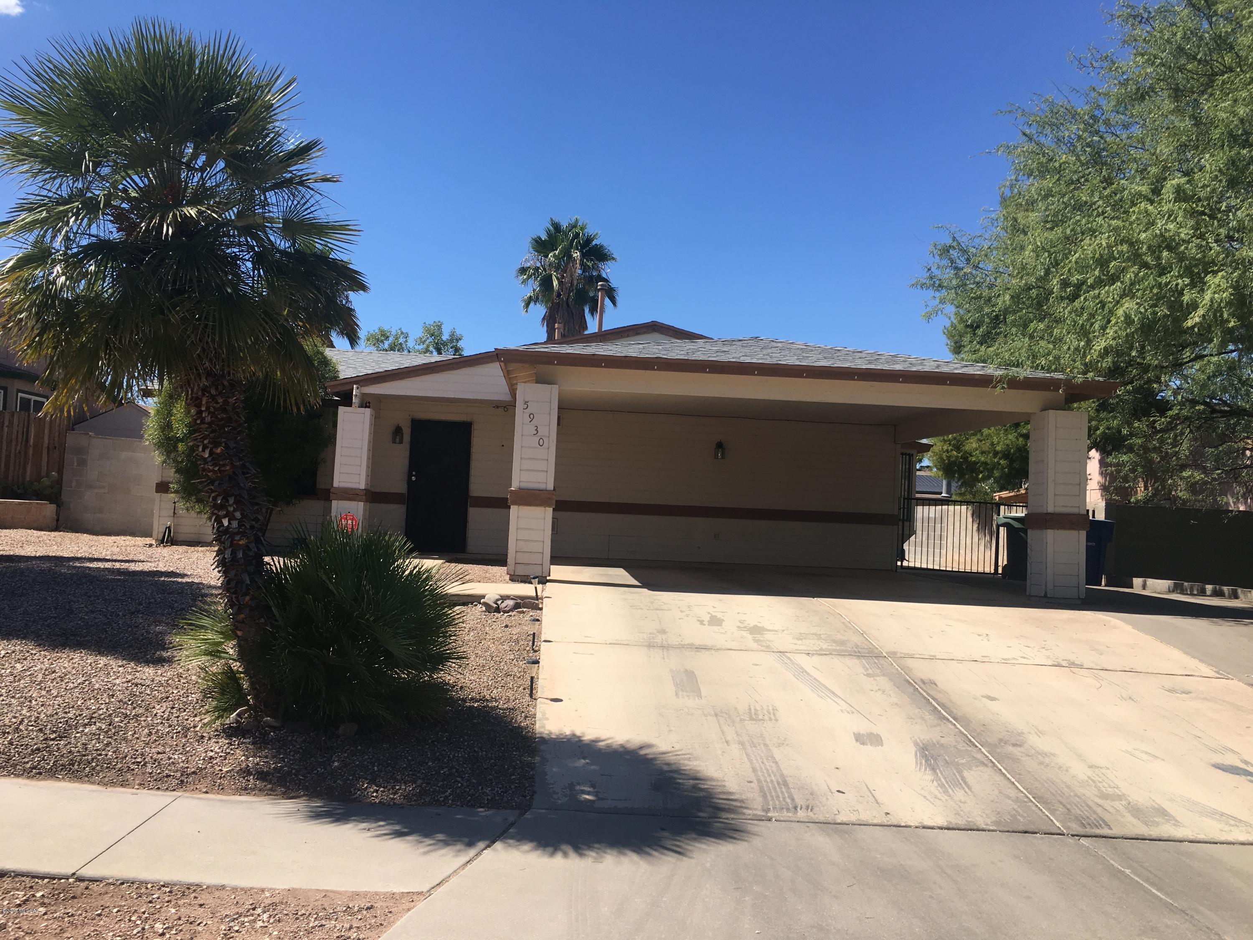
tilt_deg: +5.0
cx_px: 626
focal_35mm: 29
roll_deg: -2.8
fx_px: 1050
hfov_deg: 61.7
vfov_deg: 48.2
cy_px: 470
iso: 25
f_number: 2.2
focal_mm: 4.15
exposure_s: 1/1570
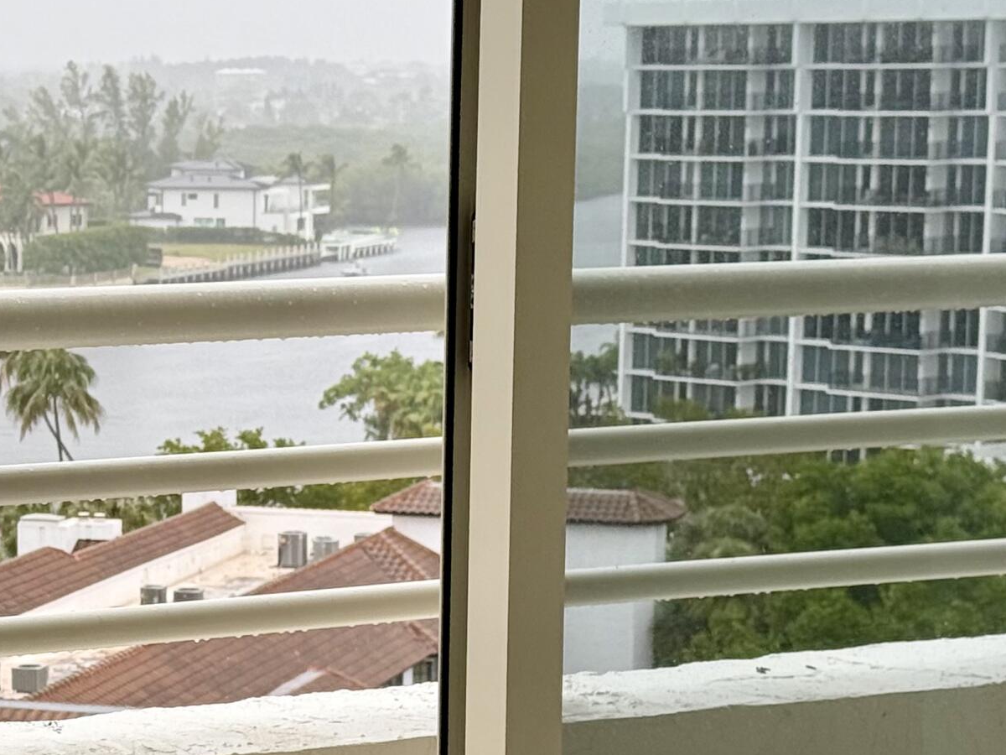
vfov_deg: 12.3
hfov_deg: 16.0
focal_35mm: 120
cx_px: -75
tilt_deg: -6.3
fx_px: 3487
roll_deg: +0.6
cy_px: 535
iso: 64
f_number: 1.78
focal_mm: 6.76
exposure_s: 1/1754
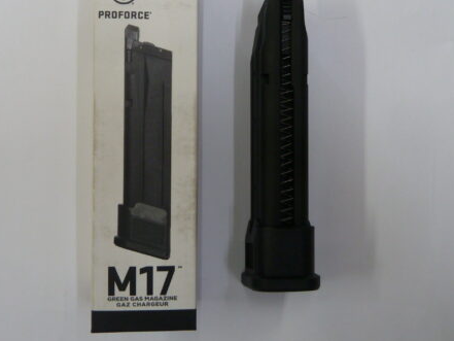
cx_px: 182
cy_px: 116
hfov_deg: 53.6
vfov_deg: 41.3
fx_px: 446
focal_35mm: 34
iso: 200
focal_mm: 4.1
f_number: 3.3
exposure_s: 1/30
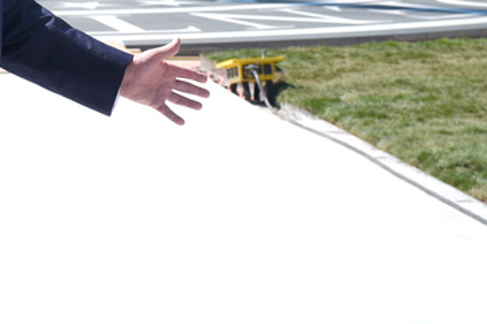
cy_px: -7
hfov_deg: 20.1
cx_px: 16
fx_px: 1339
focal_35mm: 99
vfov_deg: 13.6
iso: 200
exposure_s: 1/640
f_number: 5.6
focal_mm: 35
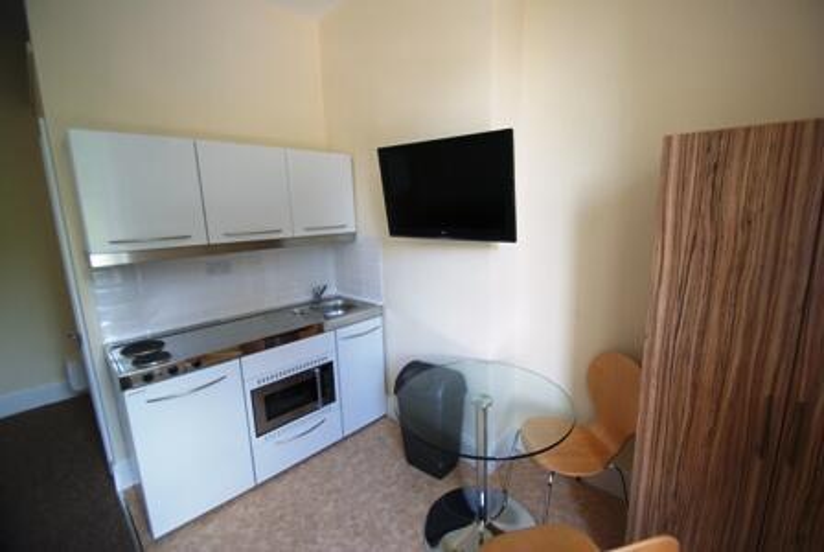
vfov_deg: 77.5
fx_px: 344
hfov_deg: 100.3
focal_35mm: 15
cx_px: 412
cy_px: 276
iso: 125
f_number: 3.5
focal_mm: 10
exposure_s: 1/30
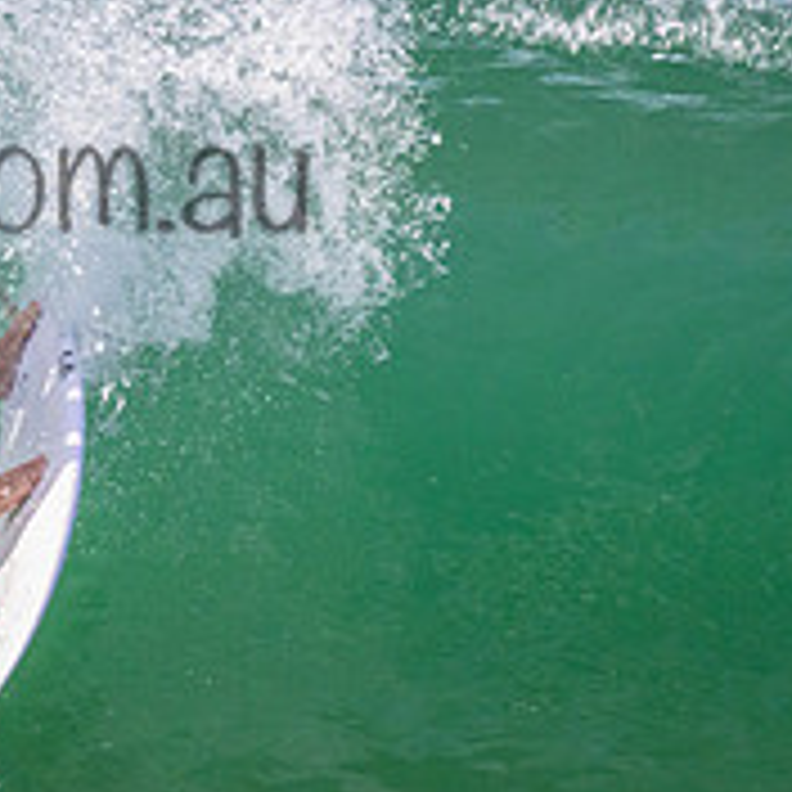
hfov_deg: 0.8
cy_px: 128
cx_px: -166
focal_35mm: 2242
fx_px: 58035
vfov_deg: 0.8
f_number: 11
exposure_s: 1/2000
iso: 2200
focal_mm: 800
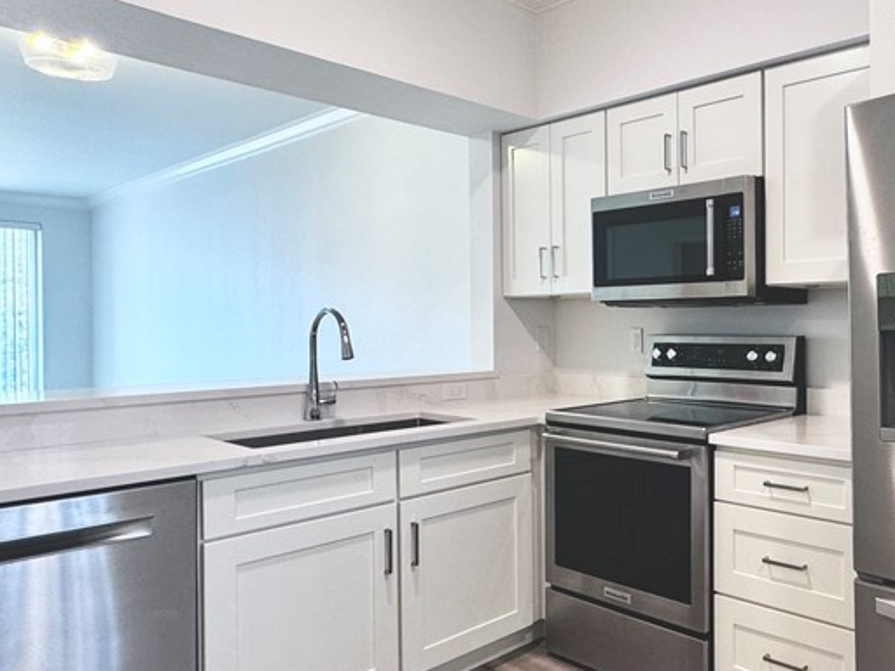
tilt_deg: -0.6
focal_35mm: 28
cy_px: 329
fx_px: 724
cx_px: 717
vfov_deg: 49.7
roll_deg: +0.2
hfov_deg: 58.5
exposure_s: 1/60
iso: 160
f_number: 2.2
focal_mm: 2.22
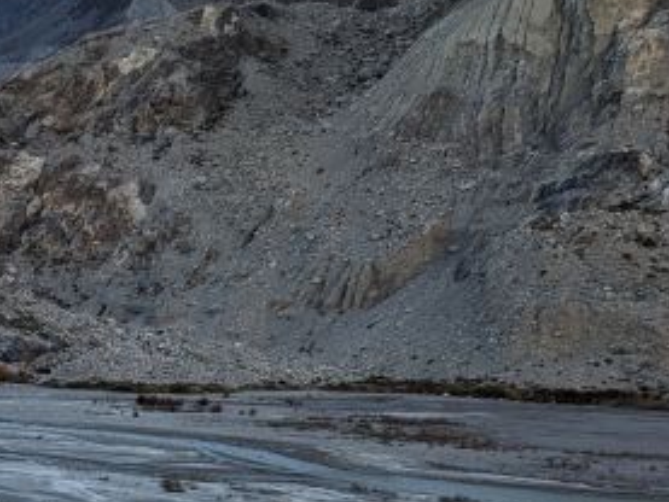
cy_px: 327
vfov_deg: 19.6
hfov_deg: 22.6
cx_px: -250
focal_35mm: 75
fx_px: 1450
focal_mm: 4.38
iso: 59
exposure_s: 1/1376
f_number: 1.73
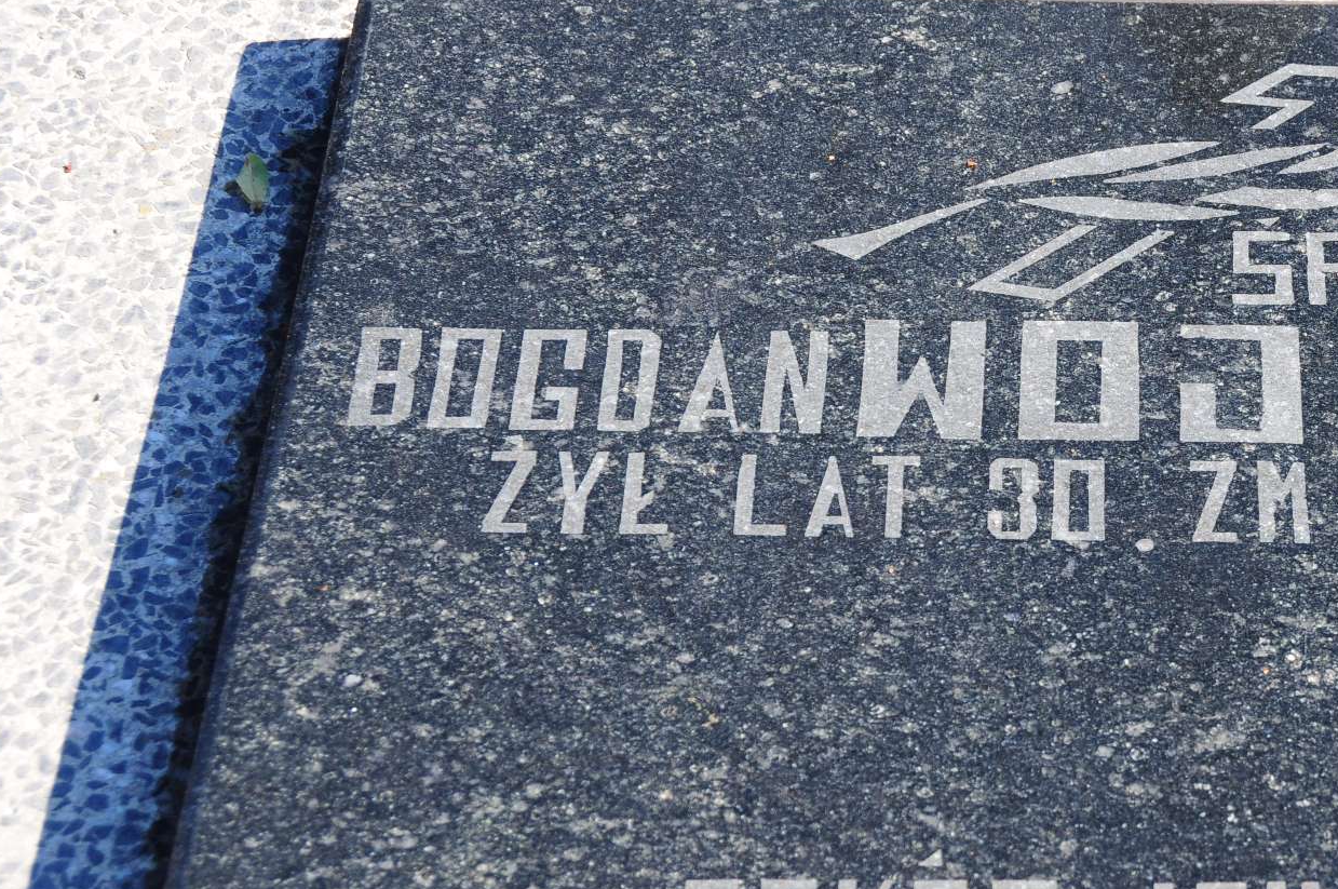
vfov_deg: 12.5
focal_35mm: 109
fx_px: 4046
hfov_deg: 18.5
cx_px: 1143
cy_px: 470
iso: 320
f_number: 7.1
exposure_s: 1/400
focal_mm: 42
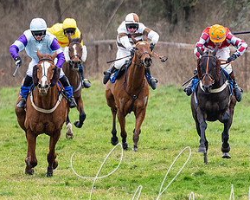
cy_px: 101
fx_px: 7374
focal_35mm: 997
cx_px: 299
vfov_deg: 1.6
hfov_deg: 1.9
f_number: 2.8
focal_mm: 200
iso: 640
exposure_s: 1/1000
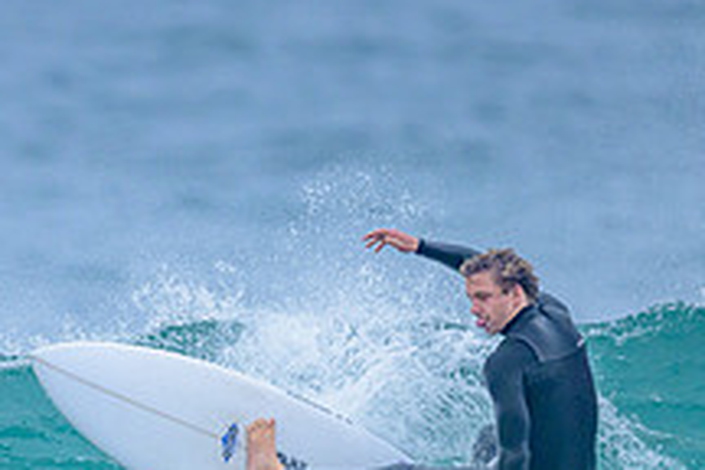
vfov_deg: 0.6
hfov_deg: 1.0
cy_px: 599
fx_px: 42023
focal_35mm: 2146
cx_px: 242
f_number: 6.3
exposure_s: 1/2000
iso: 1600
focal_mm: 800
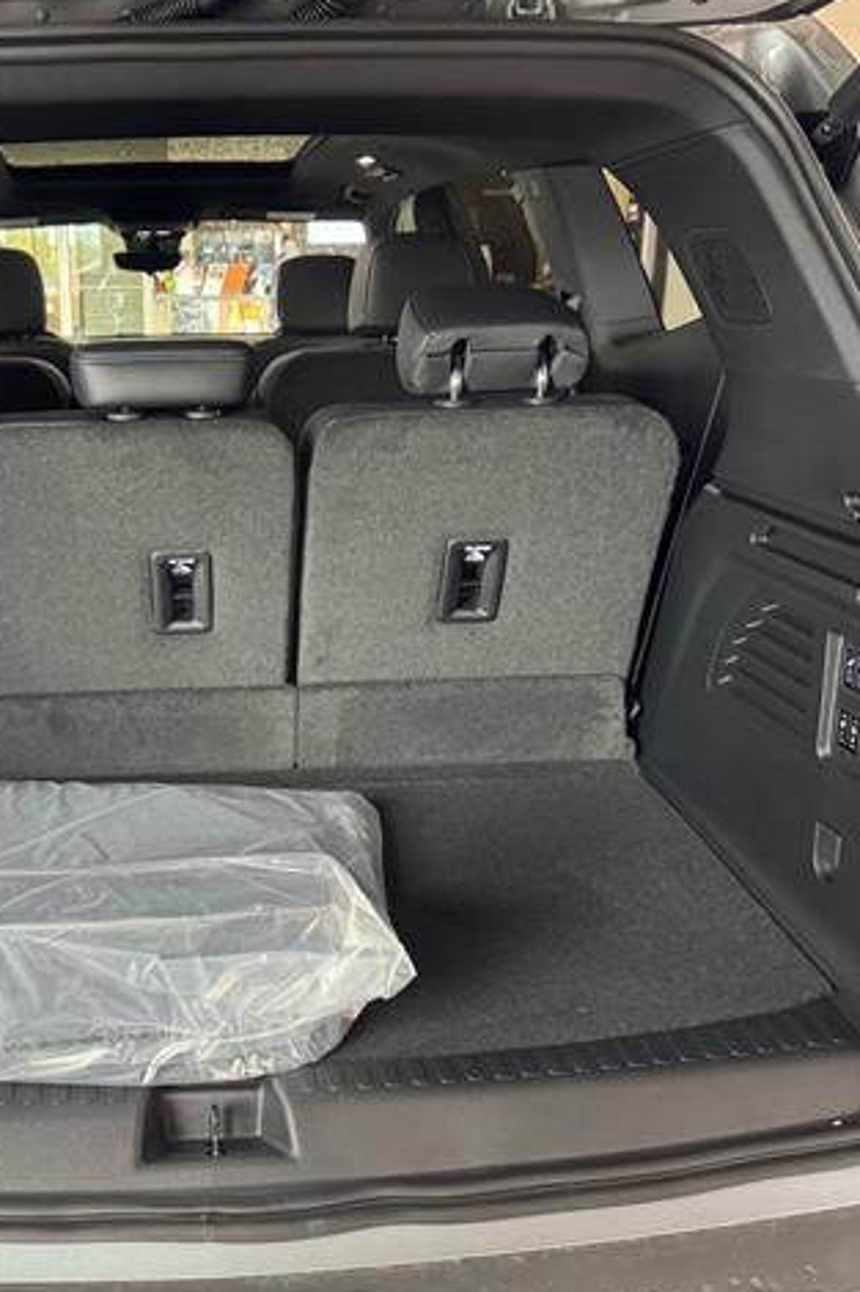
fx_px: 1219
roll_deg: +1.2
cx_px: 201
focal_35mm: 34
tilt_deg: -16.2
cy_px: 643
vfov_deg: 55.8
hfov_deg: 37.8
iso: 640
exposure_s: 1/60
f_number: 1.78
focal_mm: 6.76
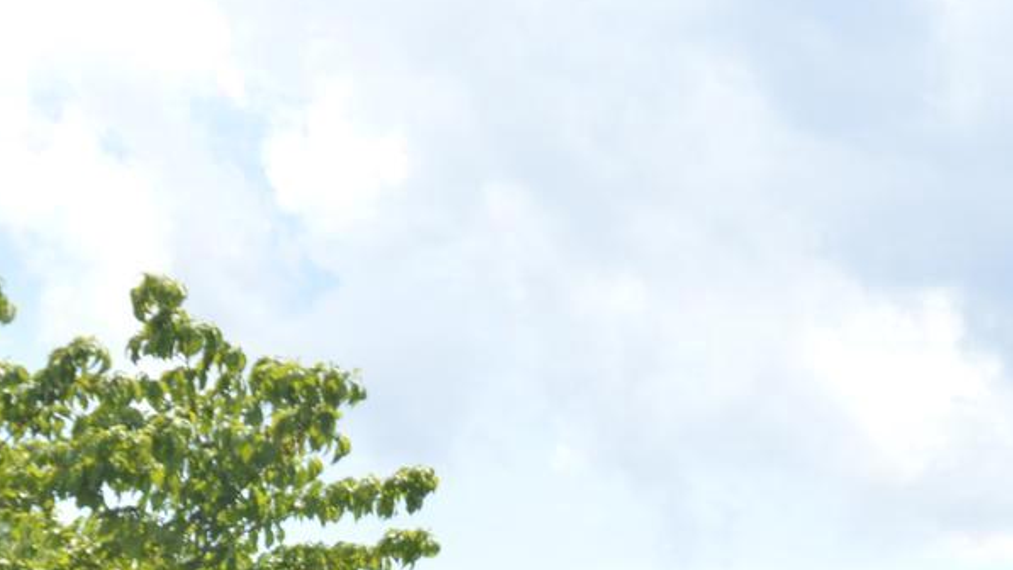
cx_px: 1059
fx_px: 3761
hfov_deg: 15.0
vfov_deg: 8.3
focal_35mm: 140
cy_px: 1061
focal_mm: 26
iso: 100
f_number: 7.1
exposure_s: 1/200
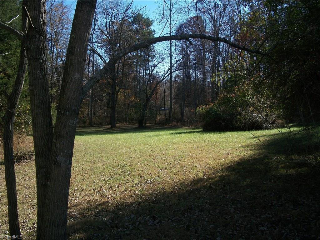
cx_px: 160
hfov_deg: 56.8
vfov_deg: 44.2
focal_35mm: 32
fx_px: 296
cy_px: 120
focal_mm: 5.7
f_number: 5.5
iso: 80
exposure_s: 1/250
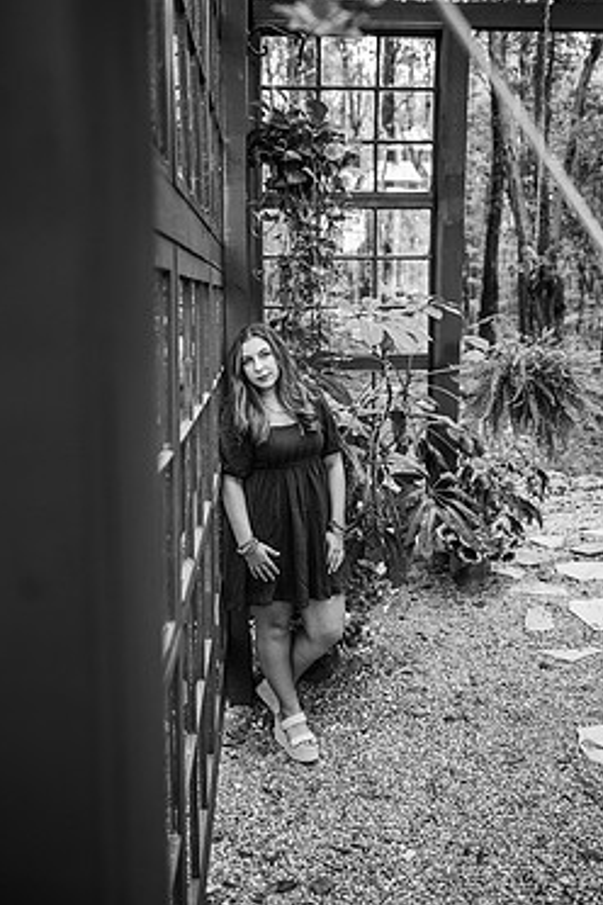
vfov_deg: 63.5
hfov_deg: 45.0
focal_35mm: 29
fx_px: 729
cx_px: 314
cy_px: 404
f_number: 2.2
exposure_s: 1/250
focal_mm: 24
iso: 640
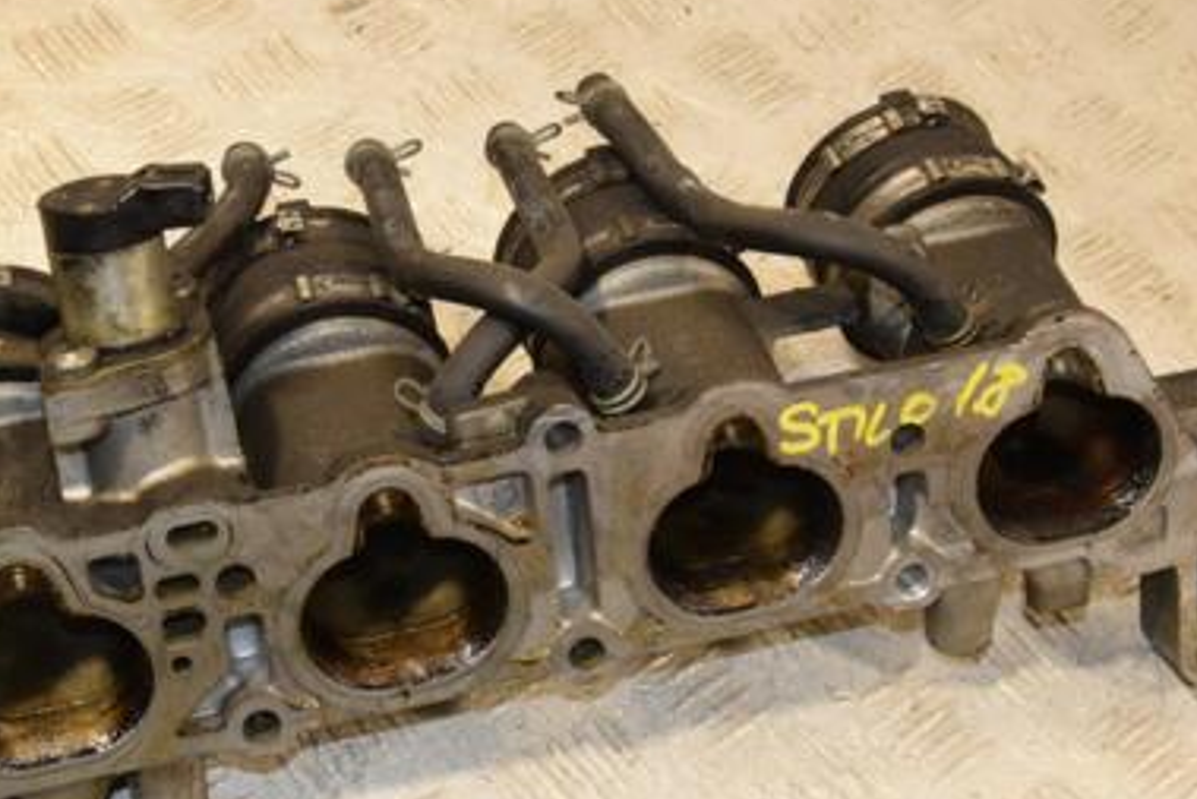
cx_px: 534
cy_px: 480
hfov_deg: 26.6
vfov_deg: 17.9
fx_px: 2528
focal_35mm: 76
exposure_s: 1/50
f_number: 13
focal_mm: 32
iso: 800
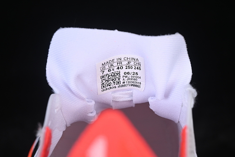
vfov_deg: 18.2
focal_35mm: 75
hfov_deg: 27.0
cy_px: 78
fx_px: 490
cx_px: 118
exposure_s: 1/80
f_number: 7.1
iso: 160
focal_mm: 50
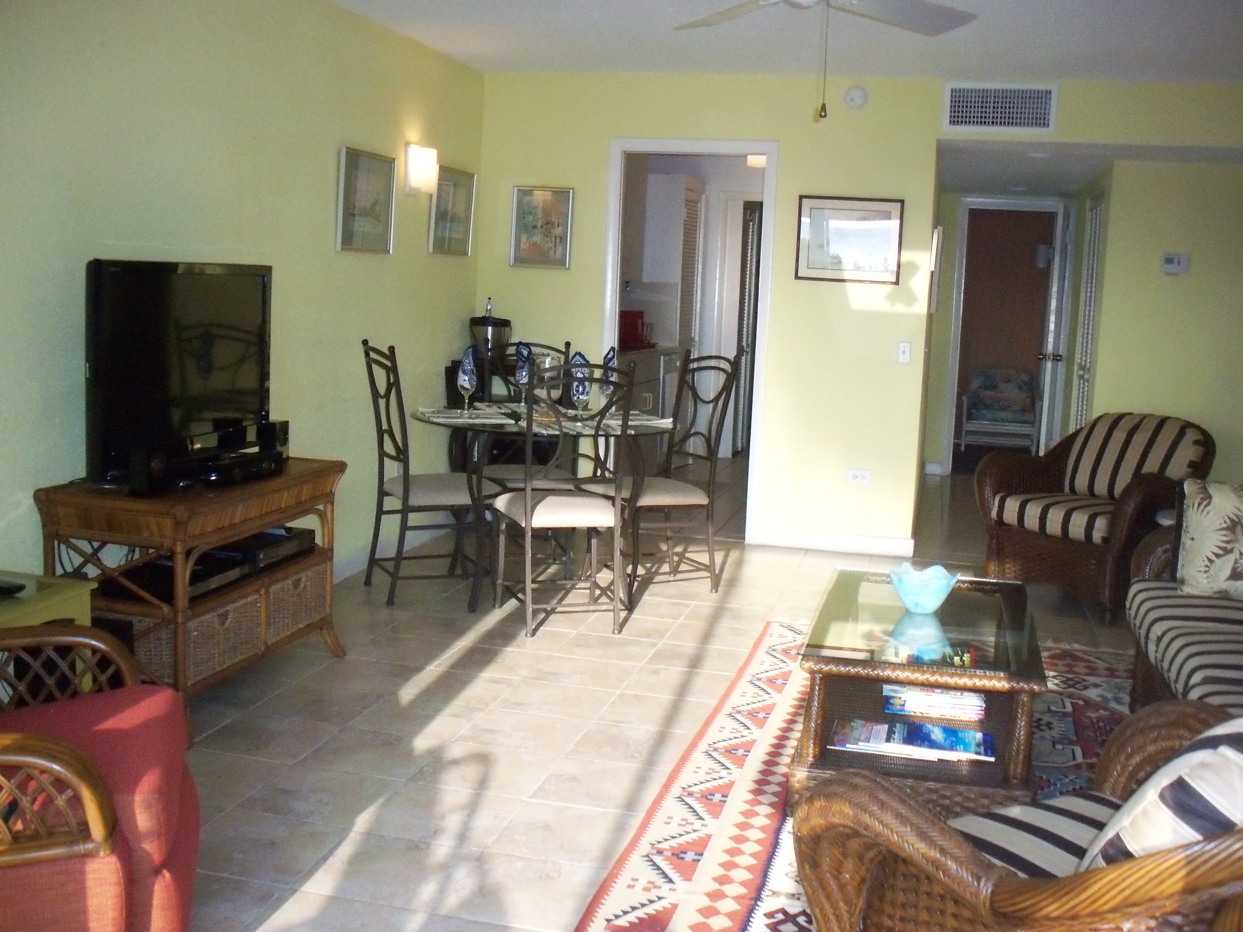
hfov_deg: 49.0
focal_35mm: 38
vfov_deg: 37.7
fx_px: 1365
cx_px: 622
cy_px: 466
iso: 500
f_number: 3.5
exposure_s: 1/500
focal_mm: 6.3
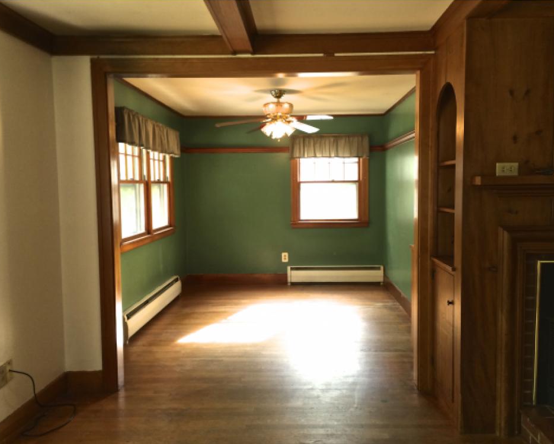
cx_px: 294
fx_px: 508
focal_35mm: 31
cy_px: 226
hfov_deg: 57.1
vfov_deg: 47.1
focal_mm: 4.15
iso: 64
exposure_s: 1/30
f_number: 2.2
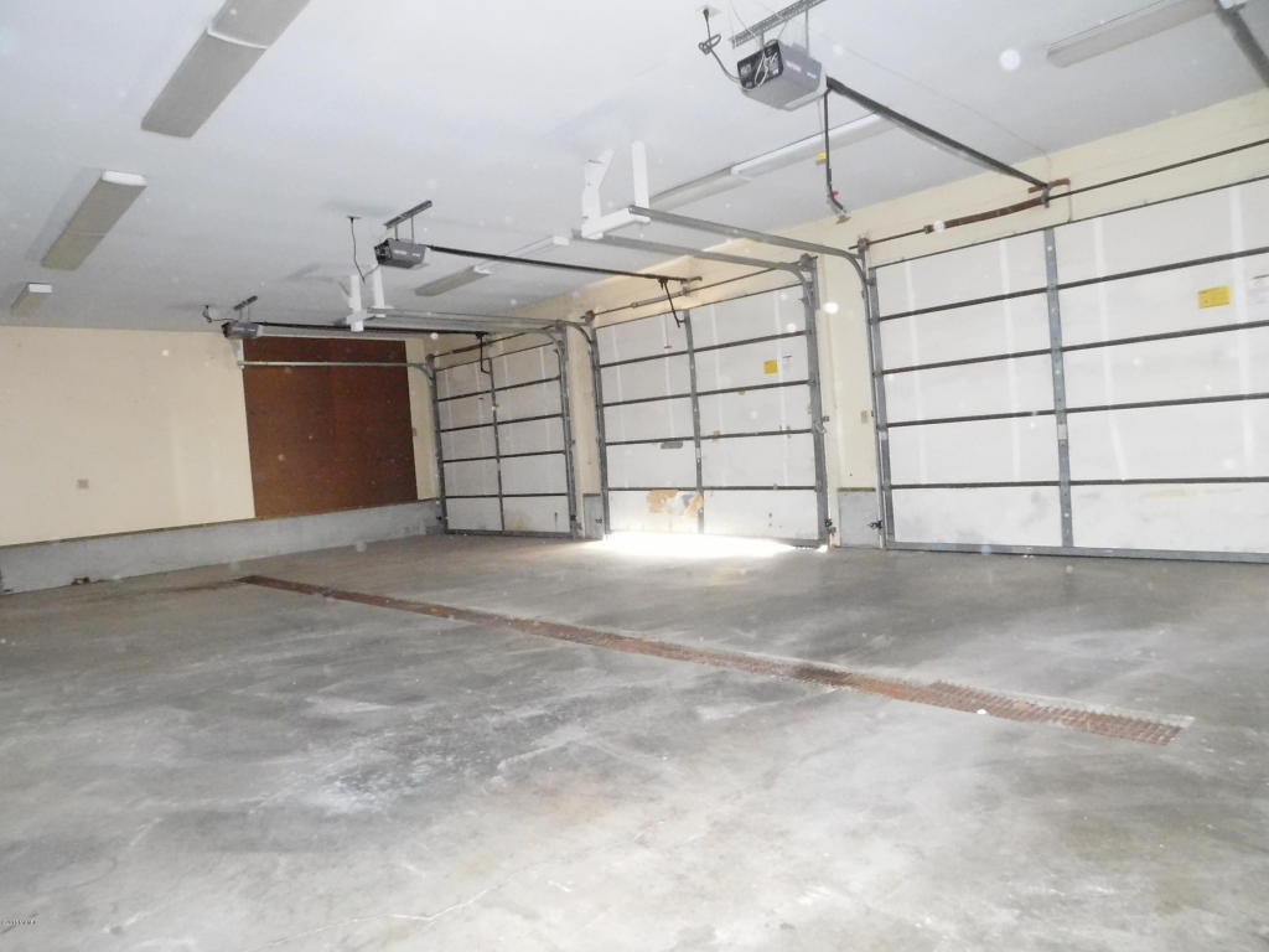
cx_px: 634
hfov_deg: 73.9
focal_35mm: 23
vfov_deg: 58.9
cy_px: 476
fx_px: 843
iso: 1600
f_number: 3
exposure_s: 1/8
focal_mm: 4
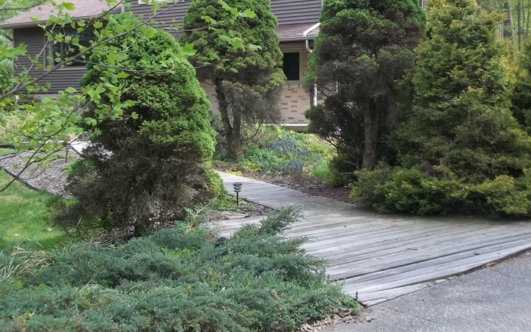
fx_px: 694
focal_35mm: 48
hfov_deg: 41.8
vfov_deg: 26.4
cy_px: 70
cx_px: 283
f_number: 2.9
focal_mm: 5.7
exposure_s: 1/200
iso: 80
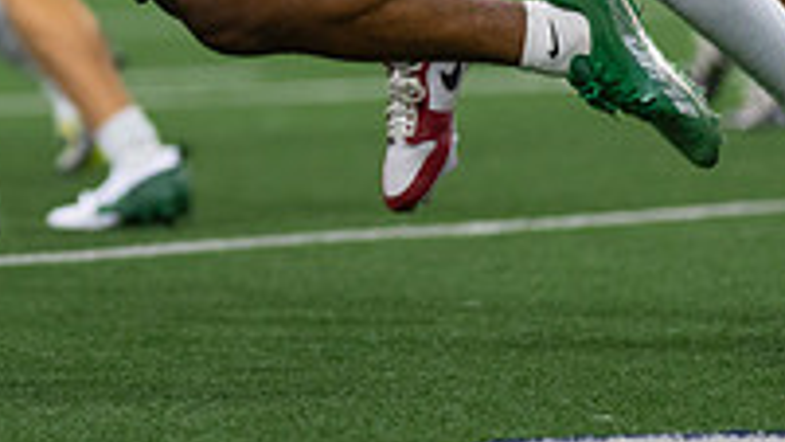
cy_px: -368
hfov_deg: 4.5
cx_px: -3
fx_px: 9886
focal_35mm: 475
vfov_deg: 2.5
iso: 1000
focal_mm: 135
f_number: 1.8
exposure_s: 1/1600
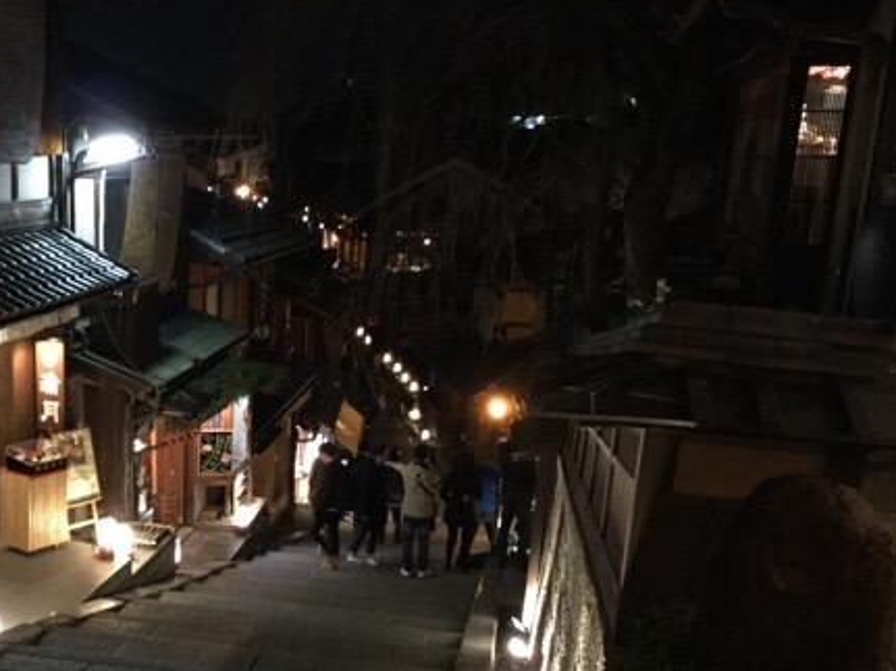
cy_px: 478
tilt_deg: -16.3
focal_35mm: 46
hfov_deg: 40.3
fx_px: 1190
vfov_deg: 31.1
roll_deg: -3.7
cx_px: 241
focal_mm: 3.3
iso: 400
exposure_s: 1/15
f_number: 2.4
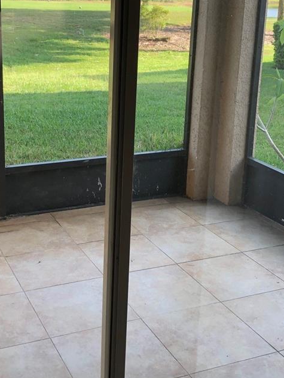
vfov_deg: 36.0
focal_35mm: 53
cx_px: 112
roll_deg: -1.3
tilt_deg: -11.9
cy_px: 144
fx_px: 580
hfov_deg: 27.4
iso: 32
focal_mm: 3.99
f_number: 1.8
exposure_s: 1/120
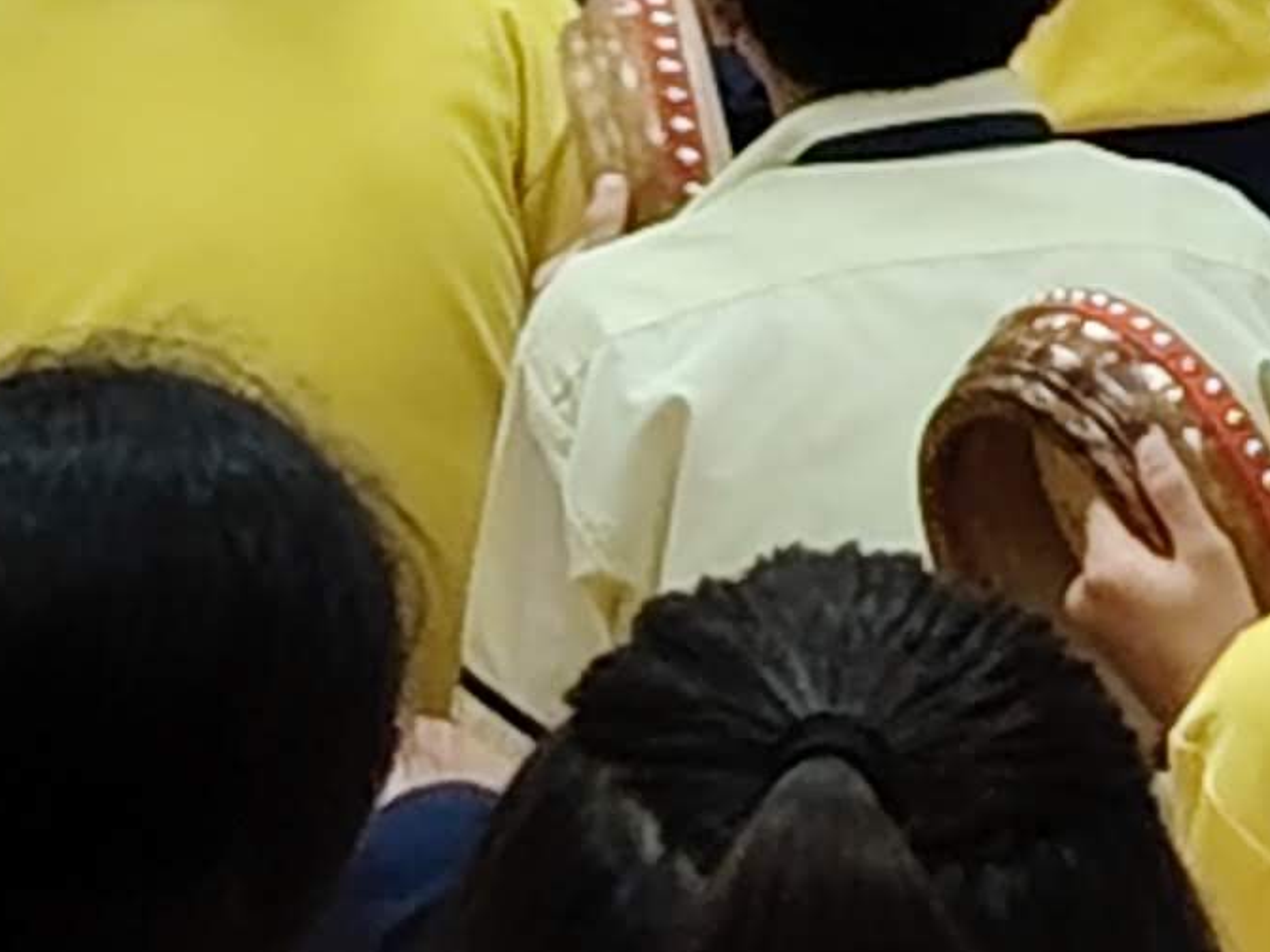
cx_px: 2125
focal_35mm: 286
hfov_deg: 6.8
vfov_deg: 5.1
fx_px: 10491
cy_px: -1102
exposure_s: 1/33.3
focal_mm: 5.25
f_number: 1.75
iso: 234
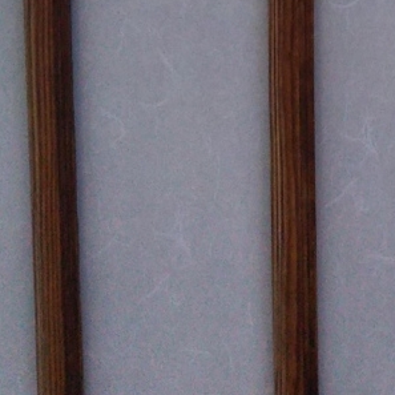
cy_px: -313
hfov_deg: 15.9
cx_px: 399
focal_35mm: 107
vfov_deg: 14.4
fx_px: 1381
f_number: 2.2
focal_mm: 4
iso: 160
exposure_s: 1/120
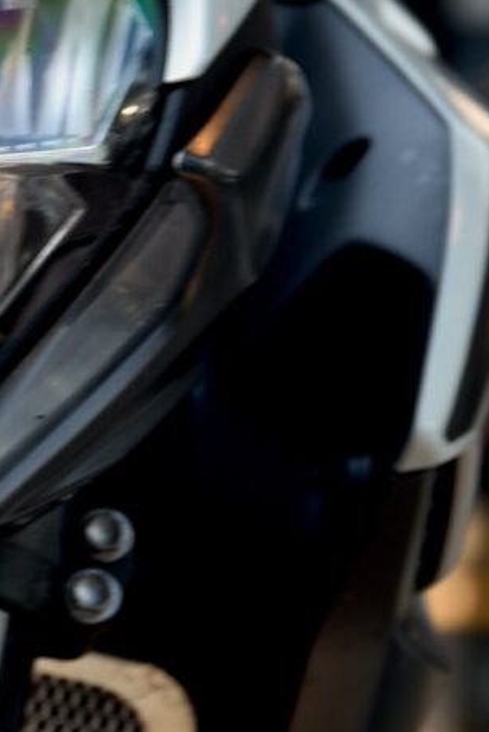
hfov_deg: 3.5
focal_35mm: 394
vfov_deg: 5.2
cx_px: -302
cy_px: 761
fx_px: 8015
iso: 100
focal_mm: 70
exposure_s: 1/60
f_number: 3.5
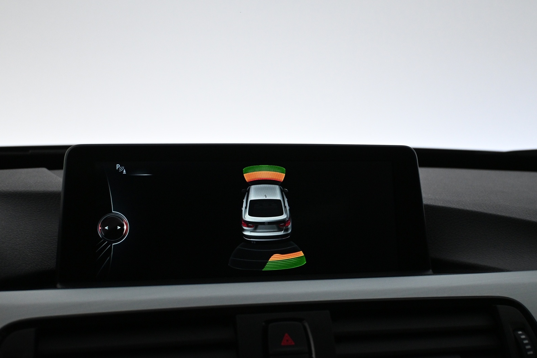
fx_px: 664
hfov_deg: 44.0
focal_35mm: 45
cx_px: 269
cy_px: 176
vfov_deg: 30.2
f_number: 4.8
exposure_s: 1/125
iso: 2000
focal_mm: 29
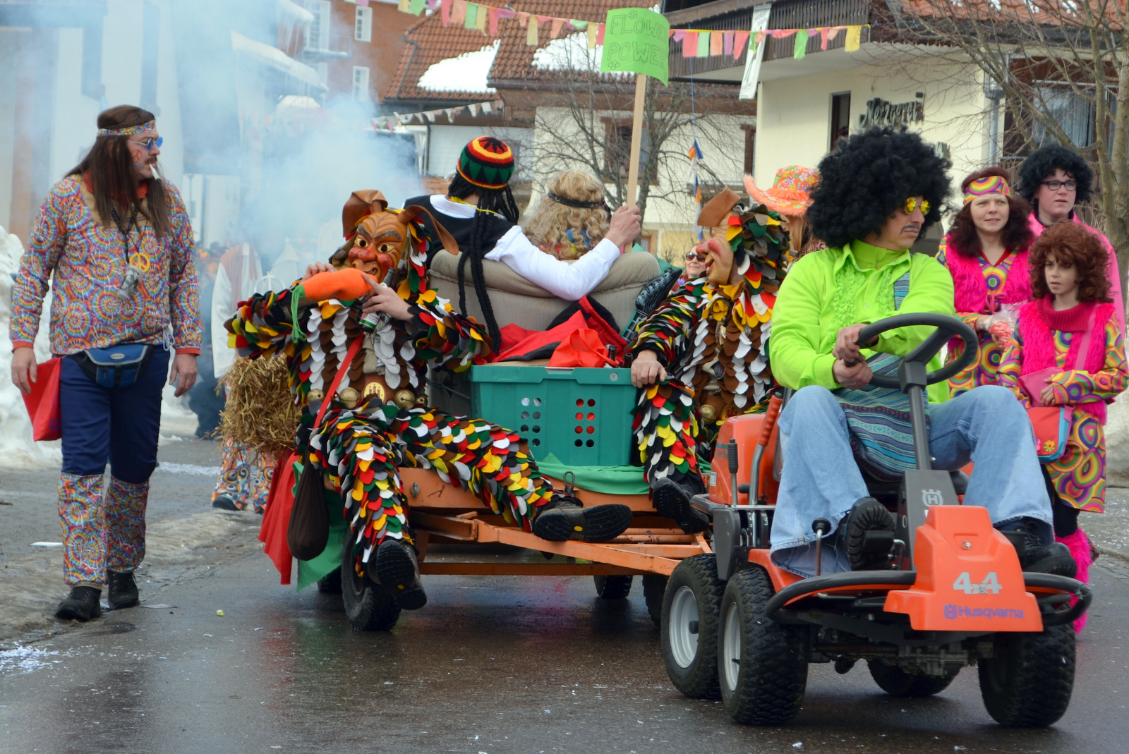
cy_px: 377
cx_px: 564
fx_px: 2589
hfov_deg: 24.6
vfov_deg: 16.6
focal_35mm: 82
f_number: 7.1
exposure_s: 1/200
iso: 100
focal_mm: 55
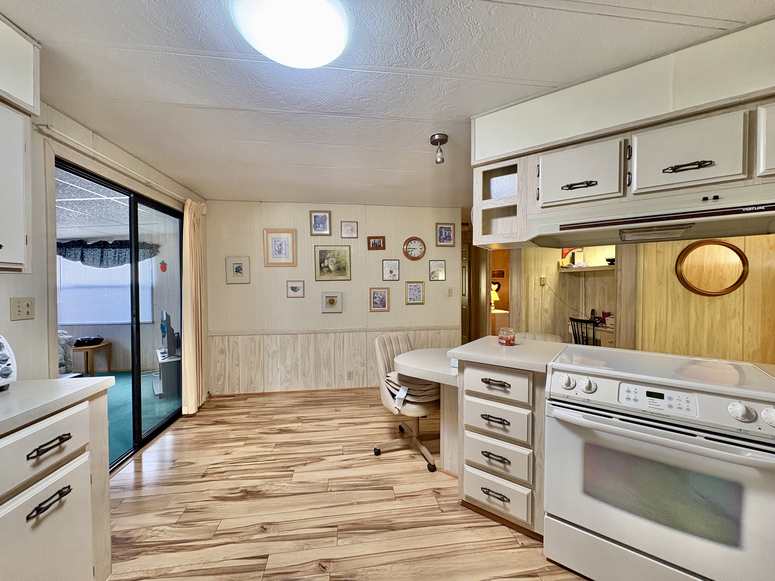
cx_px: 388
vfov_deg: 85.7
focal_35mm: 14
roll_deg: +0.5
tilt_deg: -0.9
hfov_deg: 102.1
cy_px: 290
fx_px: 313
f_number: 2.2
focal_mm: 2.22
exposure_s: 1/72
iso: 200
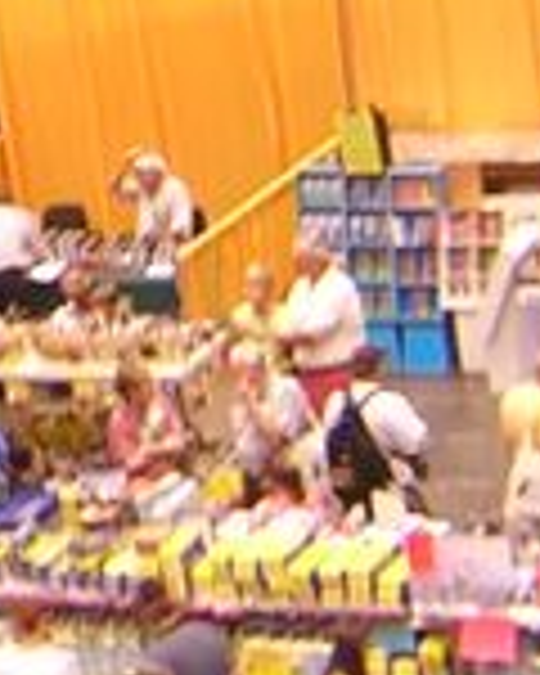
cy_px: -202
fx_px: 3736
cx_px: -256
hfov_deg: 8.1
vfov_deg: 10.1
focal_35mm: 187
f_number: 2.6
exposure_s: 1/7.4
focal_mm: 4.7
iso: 100
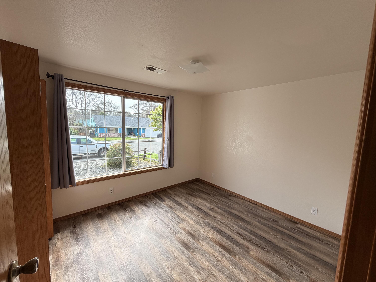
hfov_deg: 102.1
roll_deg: -2.0
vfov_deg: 85.7
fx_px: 152
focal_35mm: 14
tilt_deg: -5.8
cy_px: 141
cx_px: 188
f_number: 2.2
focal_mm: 2.22
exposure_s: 1/143
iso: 50
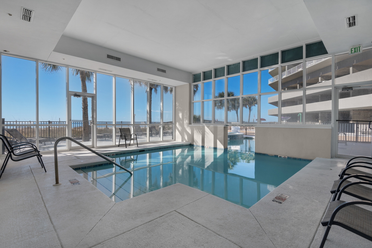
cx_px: 186
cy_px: 124
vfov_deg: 70.4
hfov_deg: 93.3
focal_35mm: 17
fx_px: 176
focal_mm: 17
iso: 200
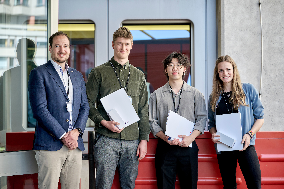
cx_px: 142
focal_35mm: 70
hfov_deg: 28.8
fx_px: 552
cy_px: 94
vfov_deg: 19.5
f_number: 2.8
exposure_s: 1/320
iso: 200
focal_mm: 70
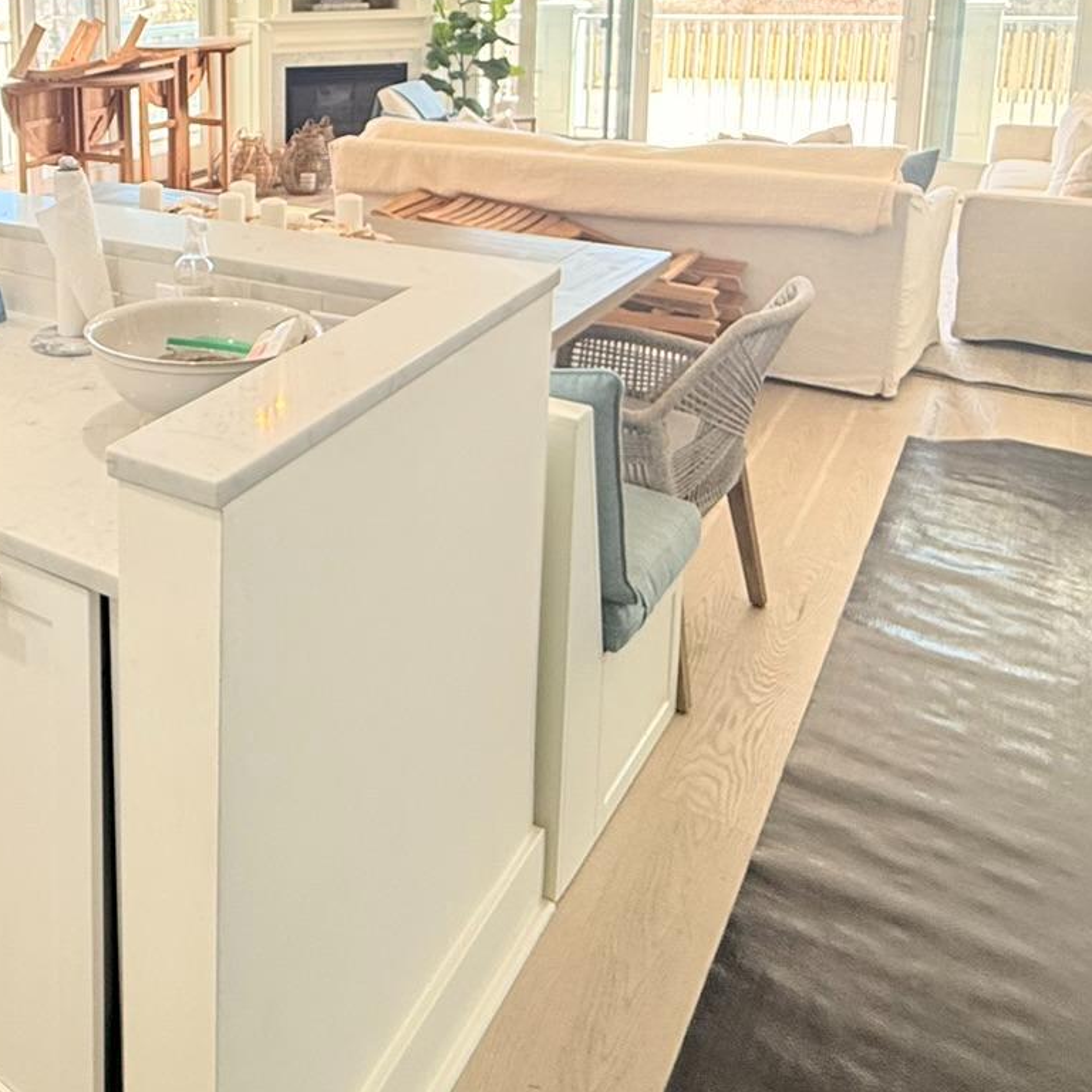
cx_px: 117
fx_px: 1178
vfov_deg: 46.1
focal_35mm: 33
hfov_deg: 45.3
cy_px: 162
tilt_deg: -7.8
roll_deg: +1.6
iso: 100
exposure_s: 1/120
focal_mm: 2.22
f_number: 2.2
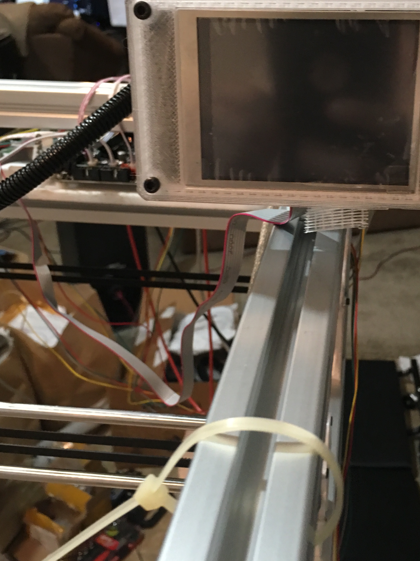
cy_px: 268
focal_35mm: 42
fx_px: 679
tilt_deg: -25.3
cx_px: 278
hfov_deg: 34.1
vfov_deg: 44.8
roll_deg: -0.5
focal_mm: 4.15
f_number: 2.2
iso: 80
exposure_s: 1/10
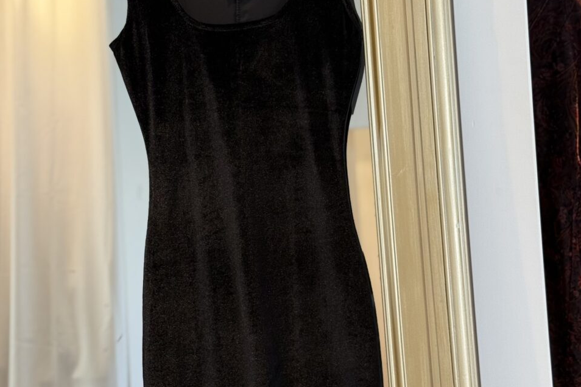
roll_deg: +4.4
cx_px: 291
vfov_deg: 20.3
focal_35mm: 67
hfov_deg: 30.1
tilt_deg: -5.2
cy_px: 207
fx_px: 1081
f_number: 1.78
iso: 50
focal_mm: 6.76
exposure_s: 1/137
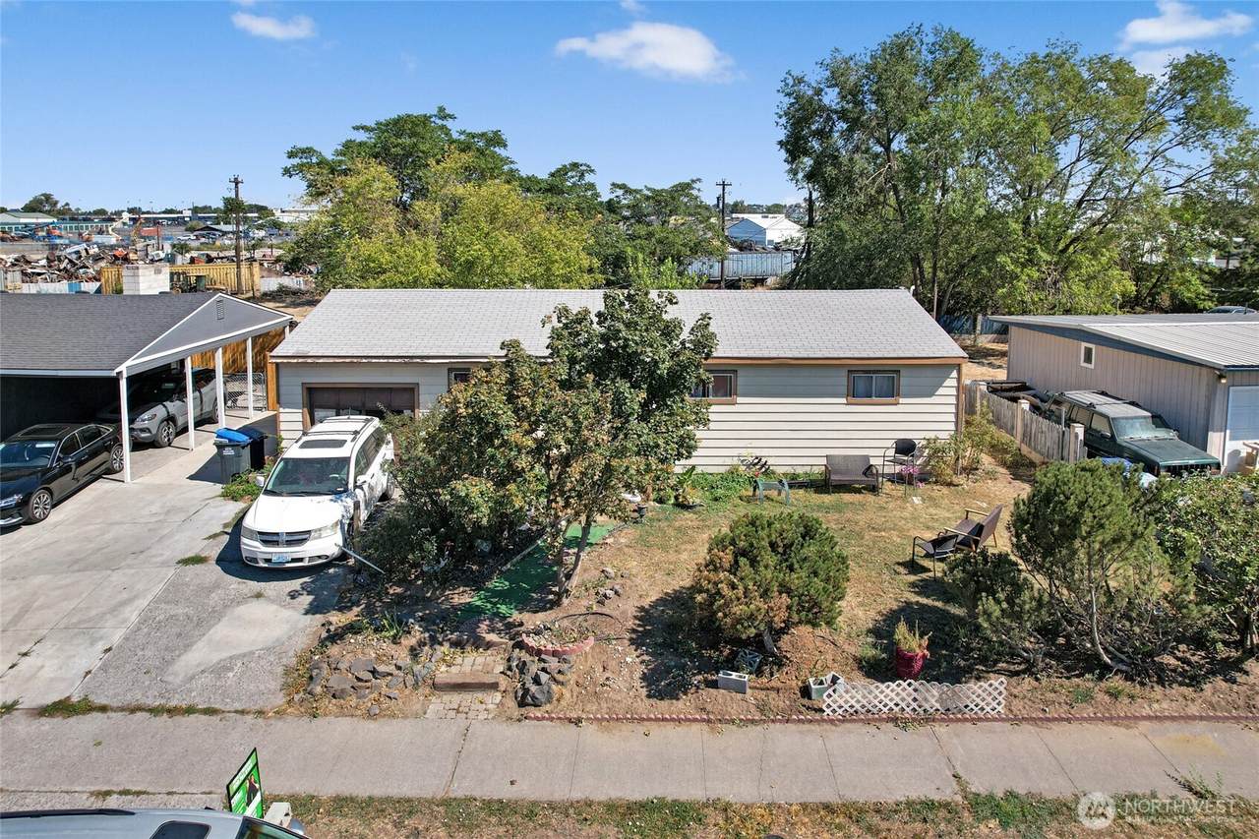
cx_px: 630
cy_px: 420
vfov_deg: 57.2
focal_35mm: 22
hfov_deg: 78.6
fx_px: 769
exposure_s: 1/1600
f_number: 2.8
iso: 100
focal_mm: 8.38
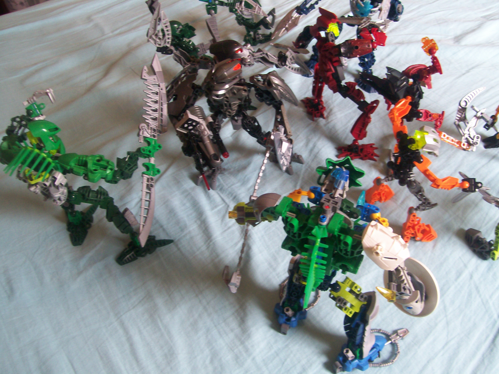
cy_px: 187
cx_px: 250
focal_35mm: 36
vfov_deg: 39.7
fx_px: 519
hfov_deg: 51.4
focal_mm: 6
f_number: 2.7
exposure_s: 1/32
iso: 83
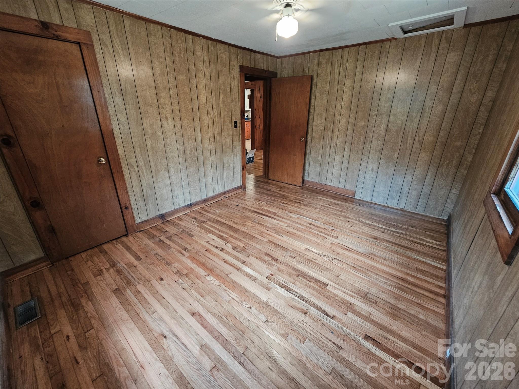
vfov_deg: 89.9
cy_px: 194
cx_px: 260
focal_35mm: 13
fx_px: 195
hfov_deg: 106.2
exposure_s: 1/30
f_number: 2.2
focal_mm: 2.2
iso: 500
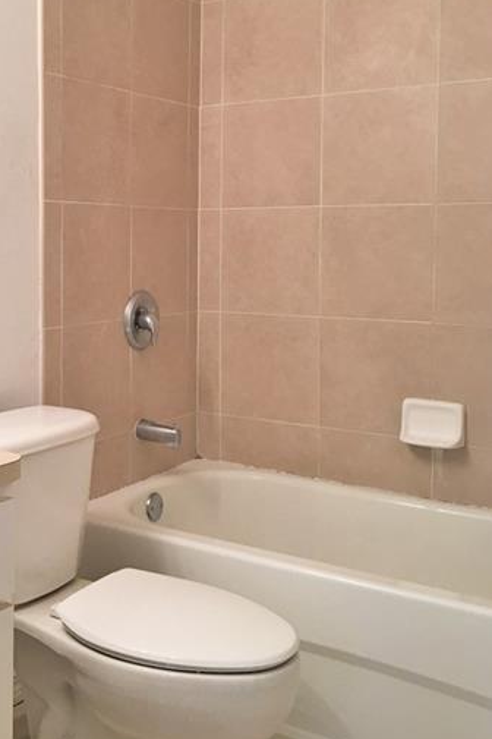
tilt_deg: -1.8
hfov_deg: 28.5
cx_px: 89
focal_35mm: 46
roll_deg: +0.1
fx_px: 943
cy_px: 264
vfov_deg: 42.3
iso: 80
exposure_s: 1/30
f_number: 2.2
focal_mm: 4.15
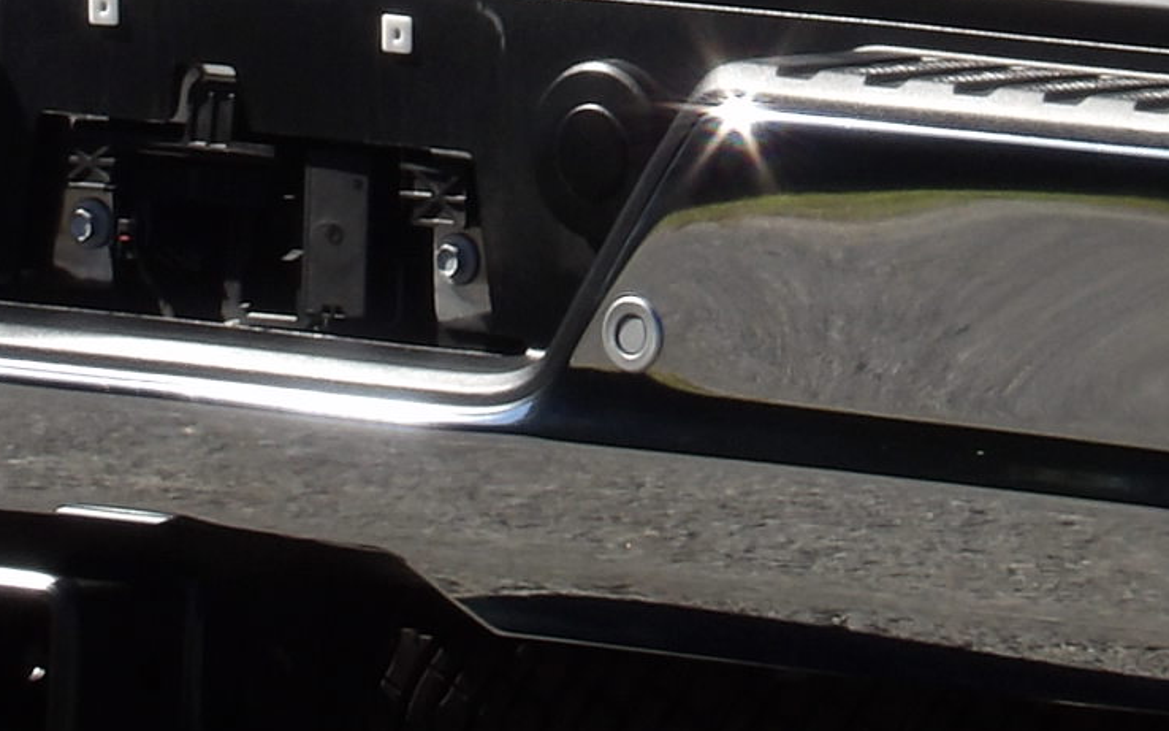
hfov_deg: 2.9
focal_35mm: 737
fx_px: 23477
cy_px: -357
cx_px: 642
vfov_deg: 1.8
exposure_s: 1/189
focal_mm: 35.6
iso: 100
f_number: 7.7
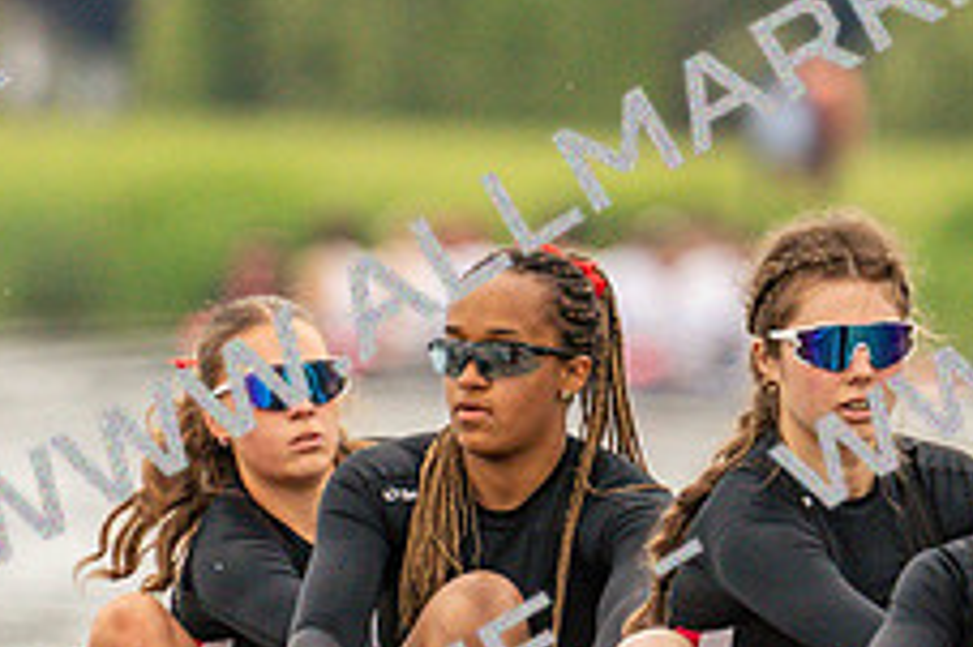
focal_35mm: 1534
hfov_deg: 1.3
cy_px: 581
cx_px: 459
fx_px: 41429
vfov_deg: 0.9
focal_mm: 600
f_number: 6.3
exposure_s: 1/1600
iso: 1600
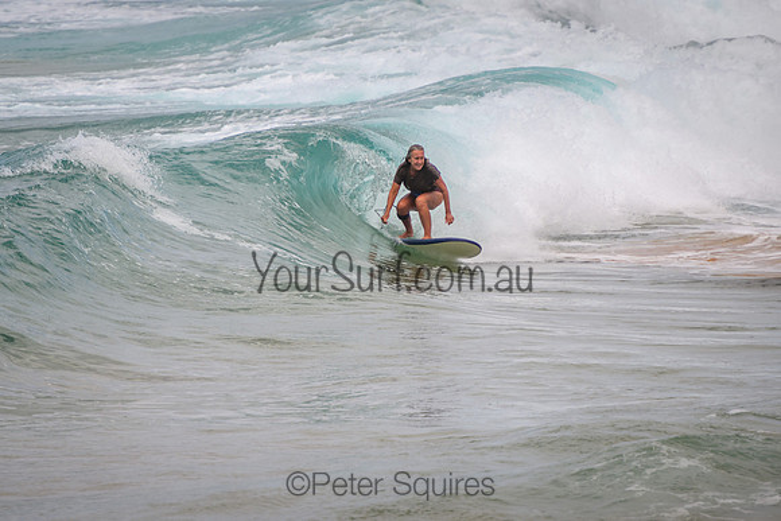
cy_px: 253
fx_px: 11920
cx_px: 331
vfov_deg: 2.5
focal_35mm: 549
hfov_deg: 3.8
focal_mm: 400
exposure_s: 1/2000
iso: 180
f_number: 5.6
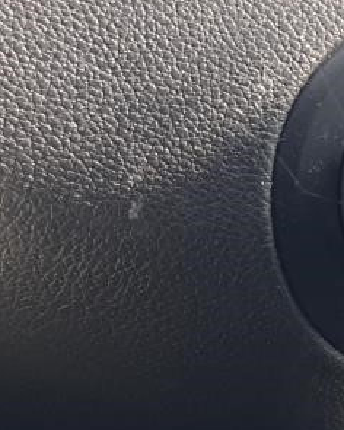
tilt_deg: -29.4
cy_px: 52
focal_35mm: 106
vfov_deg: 17.9
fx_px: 1349
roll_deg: -9.0
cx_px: 720
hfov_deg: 12.5
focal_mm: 5.1
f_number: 1.6
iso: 32
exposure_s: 1/192
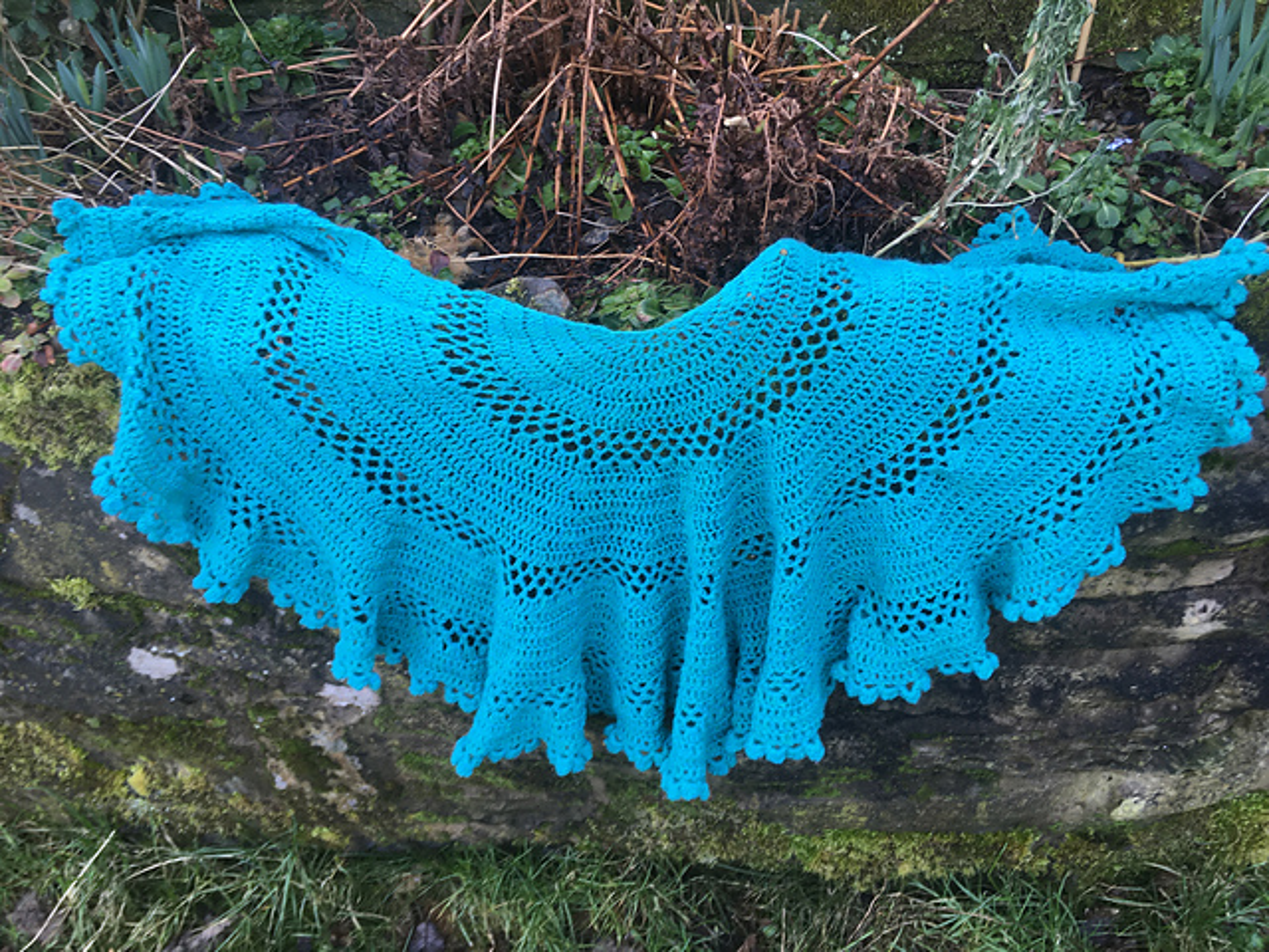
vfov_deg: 48.2
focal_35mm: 29
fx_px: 1063
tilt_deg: -40.2
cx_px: 634
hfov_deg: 61.7
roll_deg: +3.3
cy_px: 476
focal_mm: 4.15
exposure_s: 1/50
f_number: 2.2
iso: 25
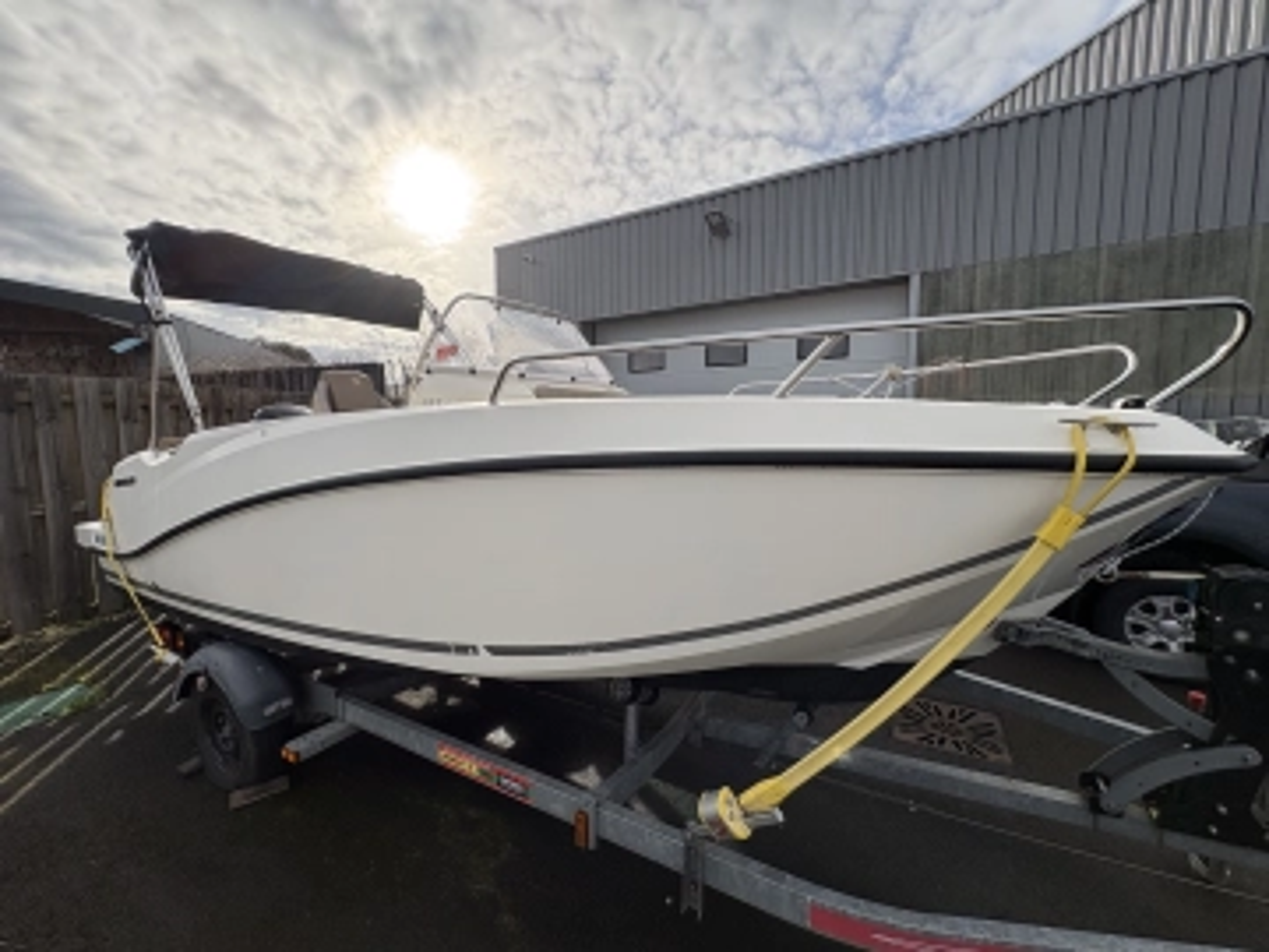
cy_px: 476
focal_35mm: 14
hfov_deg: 102.1
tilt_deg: -4.0
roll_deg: +0.8
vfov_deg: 85.7
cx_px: 634
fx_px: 513
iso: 64
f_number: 2.2
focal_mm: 2.22
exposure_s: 1/2028
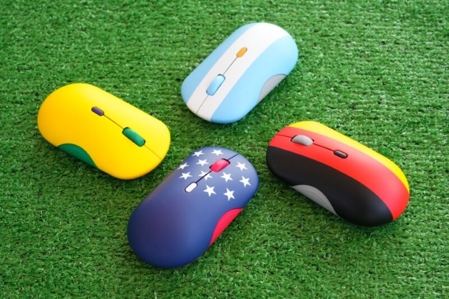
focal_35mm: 70
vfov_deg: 19.4
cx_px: 224
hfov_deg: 28.8
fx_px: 873
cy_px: 150
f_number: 10
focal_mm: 70
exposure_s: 1/60
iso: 1000
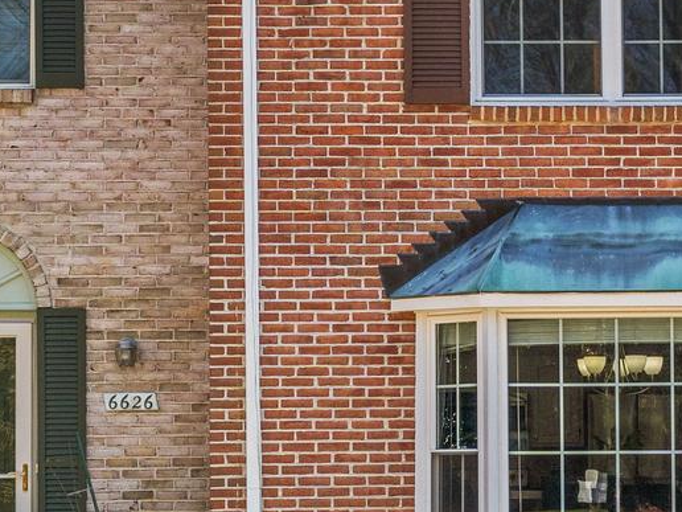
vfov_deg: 11.6
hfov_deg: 14.9
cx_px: 837
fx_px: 2520
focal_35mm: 128
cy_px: 400
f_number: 8
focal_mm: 33.5
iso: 200
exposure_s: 1/500
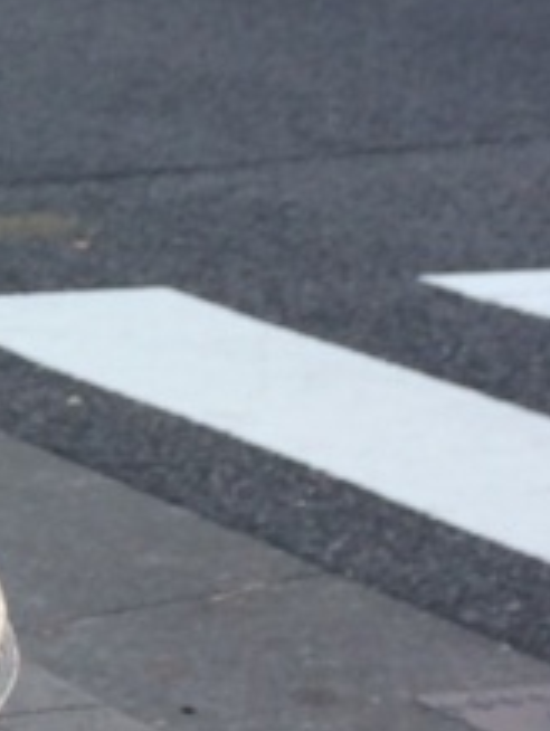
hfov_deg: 9.9
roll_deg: +0.6
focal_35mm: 136
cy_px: 13
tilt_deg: -7.2
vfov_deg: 14.3
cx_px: -661
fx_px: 2876
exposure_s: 1/354
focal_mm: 4.15
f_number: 2.2
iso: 32
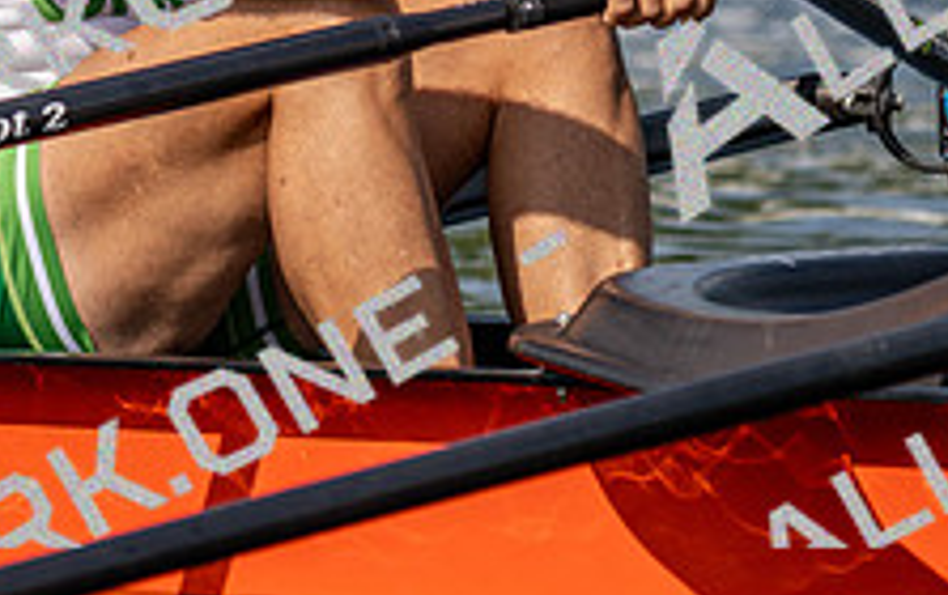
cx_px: 293
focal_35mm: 548
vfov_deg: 2.4
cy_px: -181
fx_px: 14176
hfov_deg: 3.8
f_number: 5.6
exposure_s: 1/1600
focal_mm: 207
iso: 160
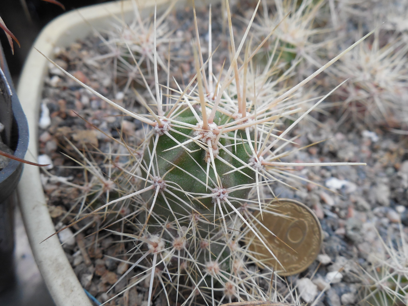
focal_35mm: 31
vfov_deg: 45.4
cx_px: 204
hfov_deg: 58.4
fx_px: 365
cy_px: 153
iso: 280
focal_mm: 5.6
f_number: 3.6
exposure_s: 1/30
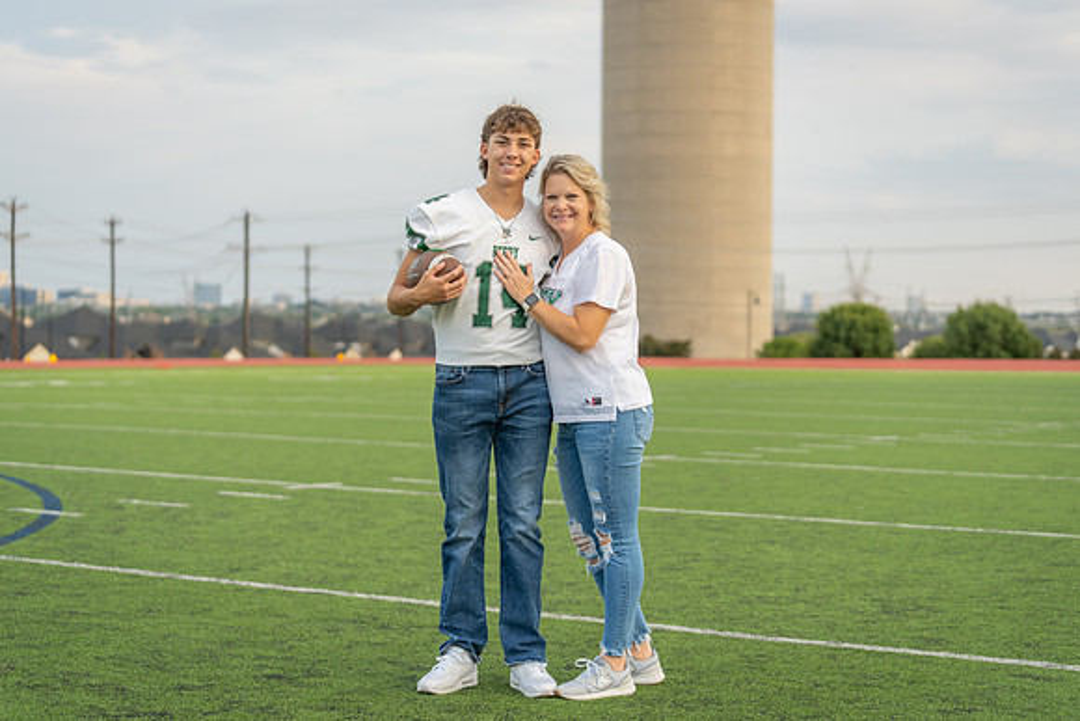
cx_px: 540
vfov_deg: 19.5
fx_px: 2100
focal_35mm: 70
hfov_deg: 28.8
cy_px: 360
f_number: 2.8
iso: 125
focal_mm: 70
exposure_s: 1/400
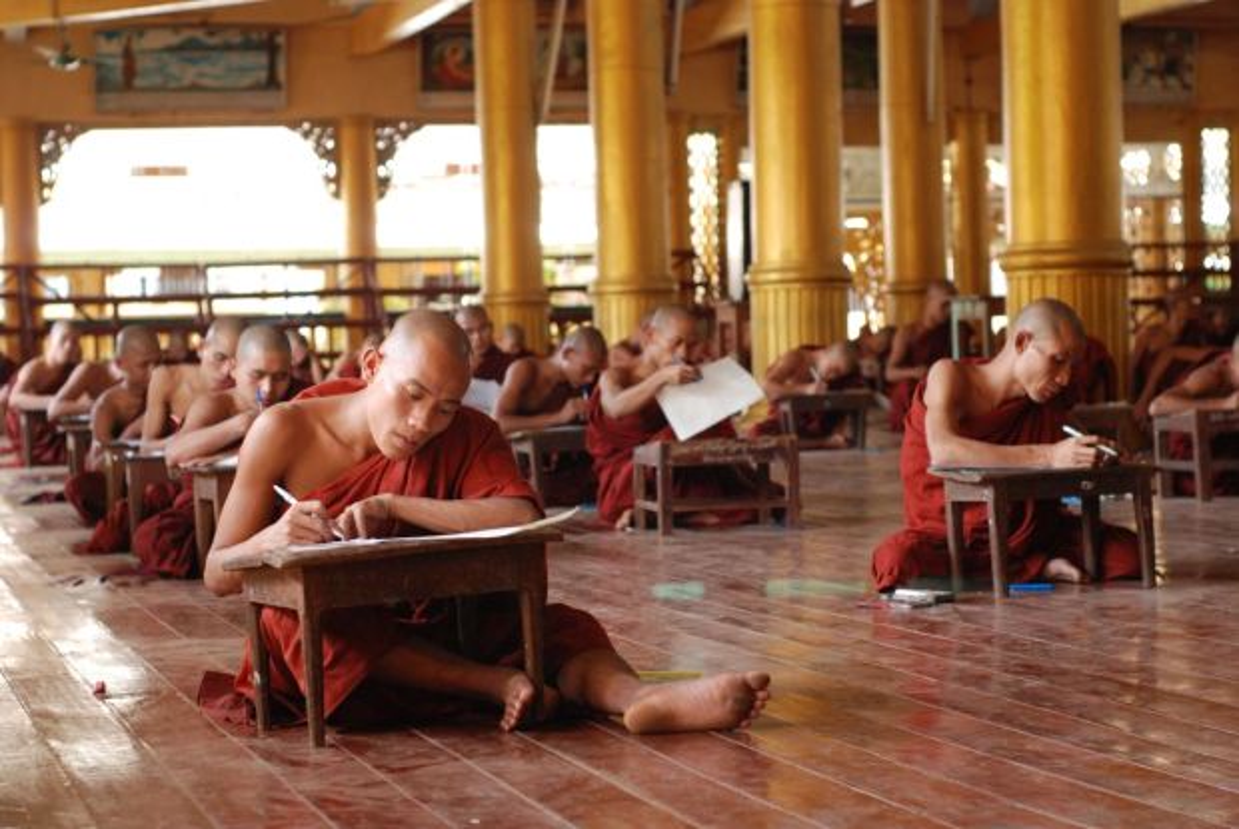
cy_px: 414
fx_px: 2584
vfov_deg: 18.2
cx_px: 620
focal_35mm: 75
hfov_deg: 27.0
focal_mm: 50
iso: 640
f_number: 5
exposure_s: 1/100
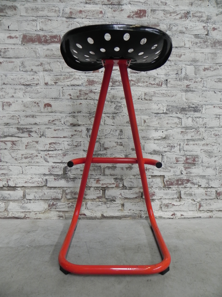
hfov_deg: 53.1
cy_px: 148
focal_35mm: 26
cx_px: 111
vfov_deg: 67.3
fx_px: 222
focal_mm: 4.6
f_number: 2.8
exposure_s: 1/30
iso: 219
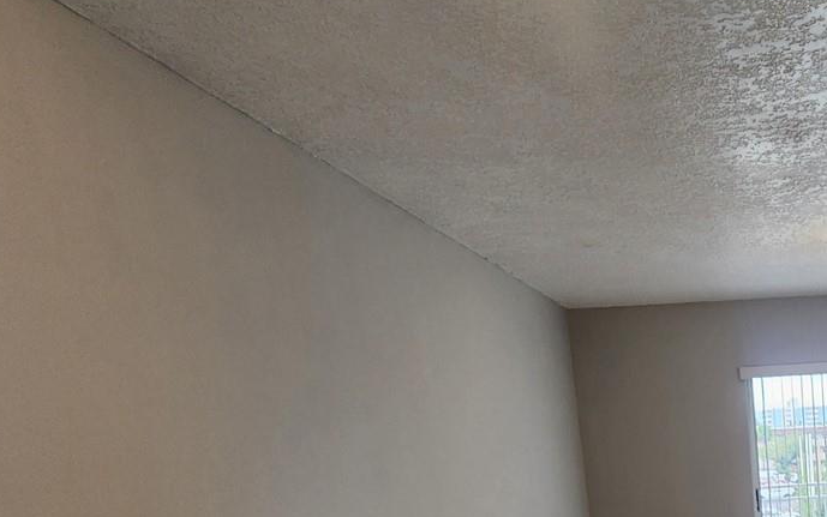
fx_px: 721
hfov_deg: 48.8
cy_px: 570
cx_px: 829
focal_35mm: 32
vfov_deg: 34.1
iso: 125
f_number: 2.2
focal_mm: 2.2
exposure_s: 1/60
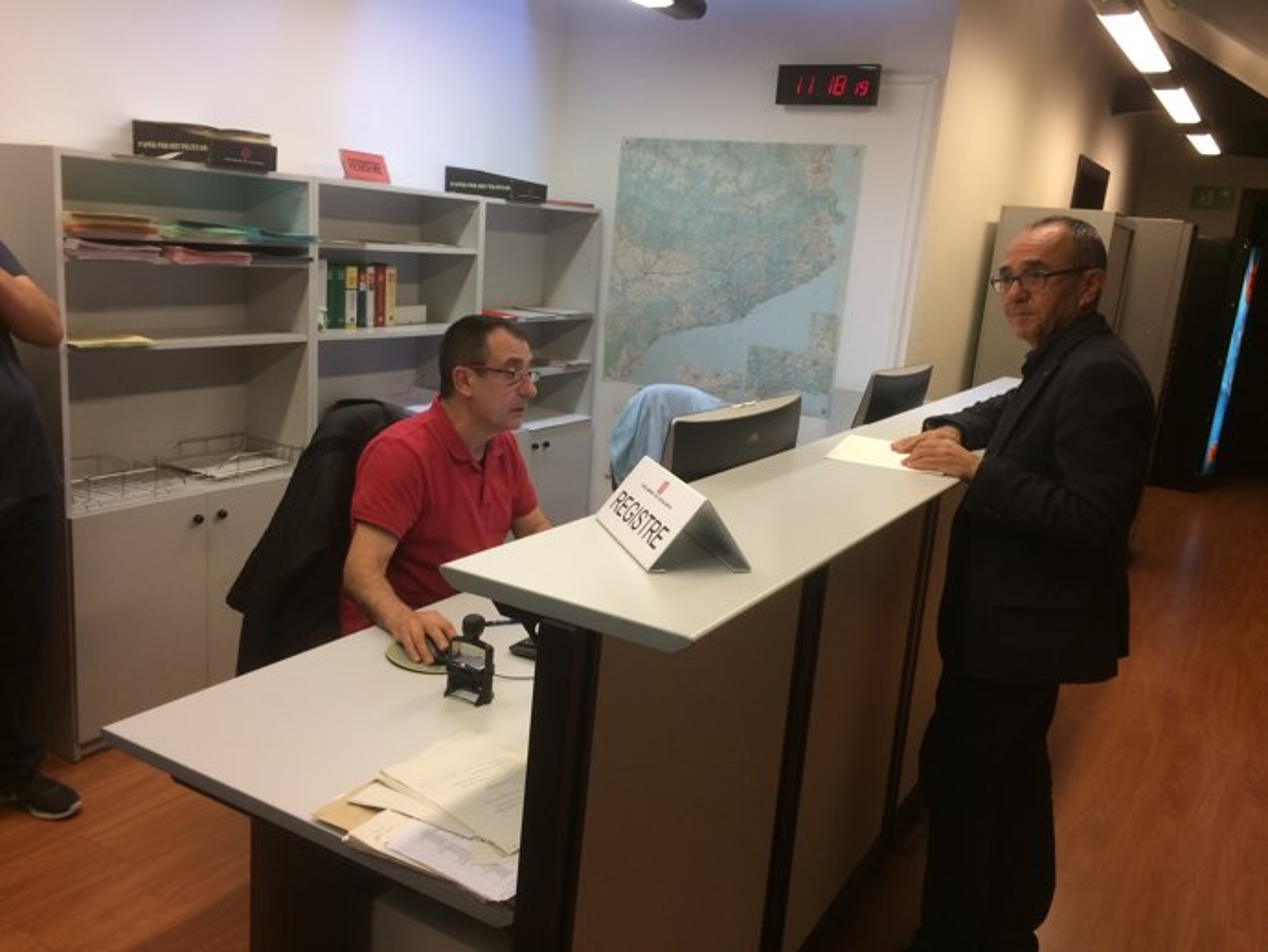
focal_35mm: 29
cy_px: 476
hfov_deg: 61.6
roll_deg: -4.9
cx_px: 634
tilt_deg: -11.5
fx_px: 1063
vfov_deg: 48.3
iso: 40
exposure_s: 1/33
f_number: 2.2
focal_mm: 4.15
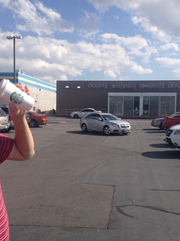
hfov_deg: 30.8
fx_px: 326
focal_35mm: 47
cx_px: 84
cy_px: 120
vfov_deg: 40.5
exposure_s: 1/2208
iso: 50
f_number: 2.4
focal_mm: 4.28
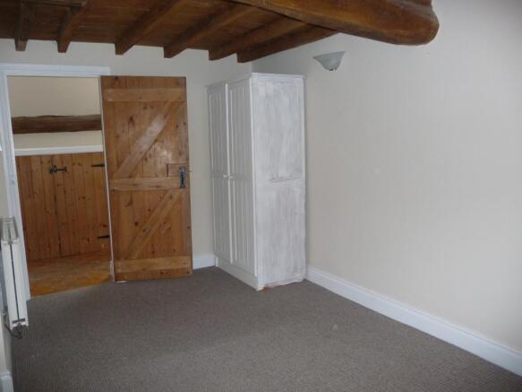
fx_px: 422
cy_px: 196
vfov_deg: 49.7
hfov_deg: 63.5
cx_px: 261
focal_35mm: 28
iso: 320
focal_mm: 4.7
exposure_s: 1/30
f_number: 3.3
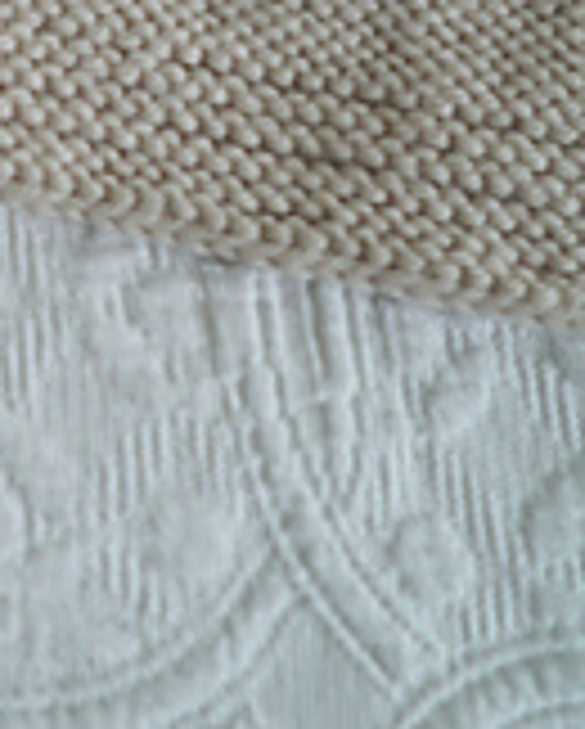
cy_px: -477
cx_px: -288
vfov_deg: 18.2
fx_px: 1923
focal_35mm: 89
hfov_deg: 15.9
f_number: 4
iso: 125
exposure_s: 1/60
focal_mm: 24
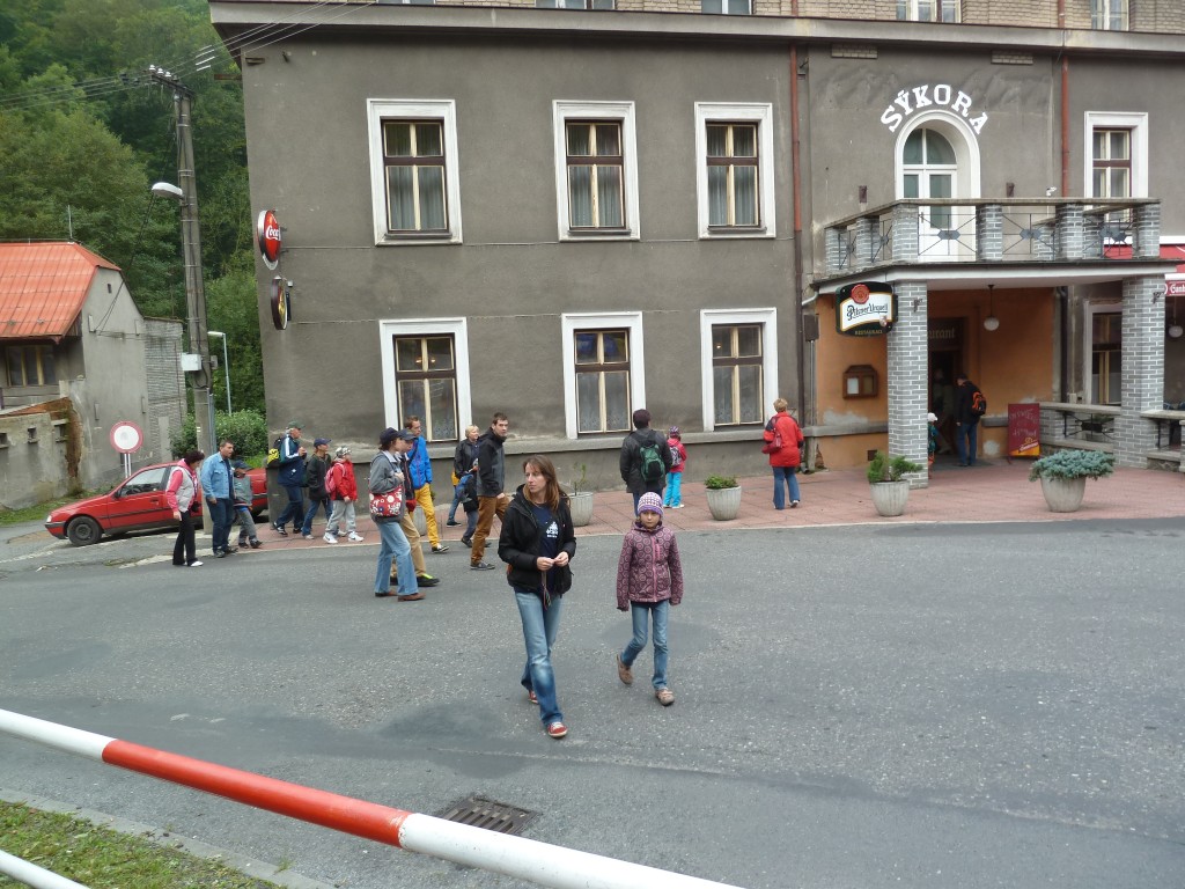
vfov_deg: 54.9
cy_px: 444
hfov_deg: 69.4
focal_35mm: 25
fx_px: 856
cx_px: 592
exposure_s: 1/50
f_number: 3.3
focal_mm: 4.1
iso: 80
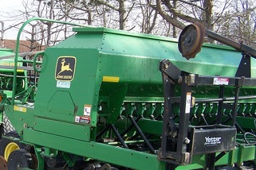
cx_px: 41
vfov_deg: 20.2
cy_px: 115
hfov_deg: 29.2
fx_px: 476
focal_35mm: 67
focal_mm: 6.3
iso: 64
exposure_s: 1/320
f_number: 2.8
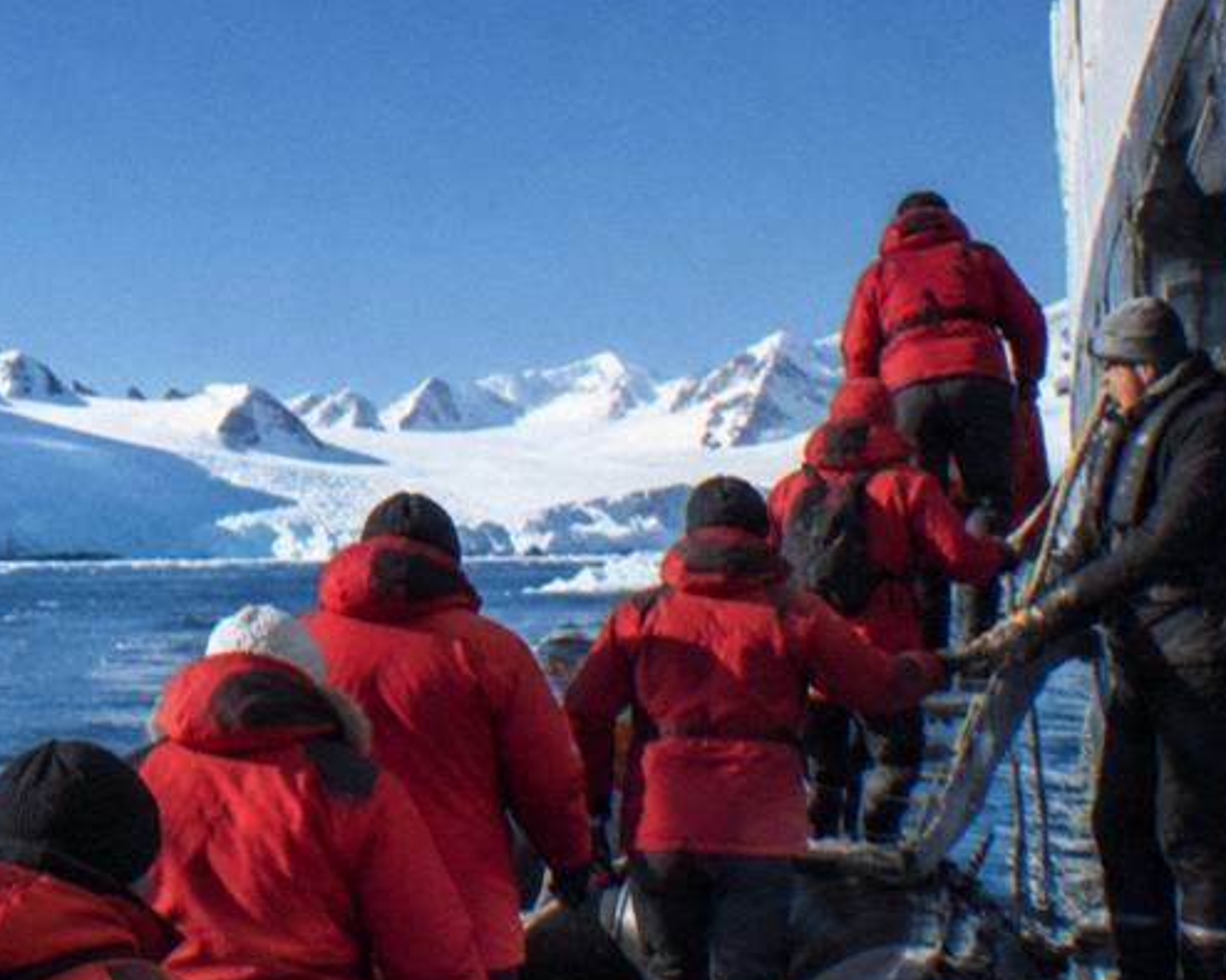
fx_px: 3374
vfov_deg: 16.5
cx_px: 221
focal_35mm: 93
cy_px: 608
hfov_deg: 20.3
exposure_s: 1/320
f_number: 9
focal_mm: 49
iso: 400
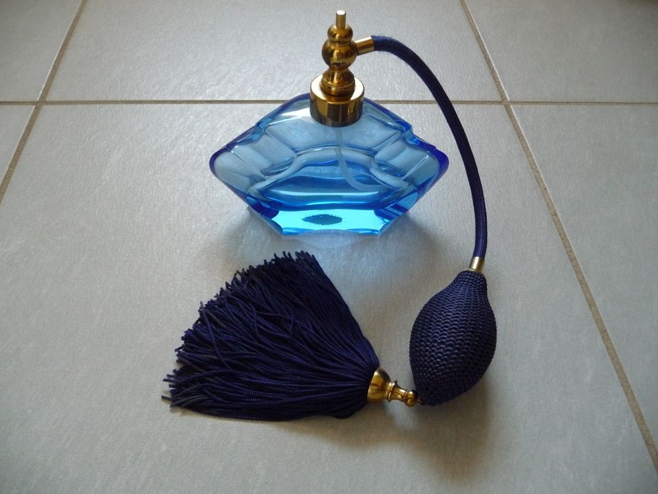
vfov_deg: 49.7
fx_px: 532
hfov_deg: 63.4
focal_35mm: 28
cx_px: 329
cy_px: 247
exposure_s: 1/30
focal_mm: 4.7
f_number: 3.3
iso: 400
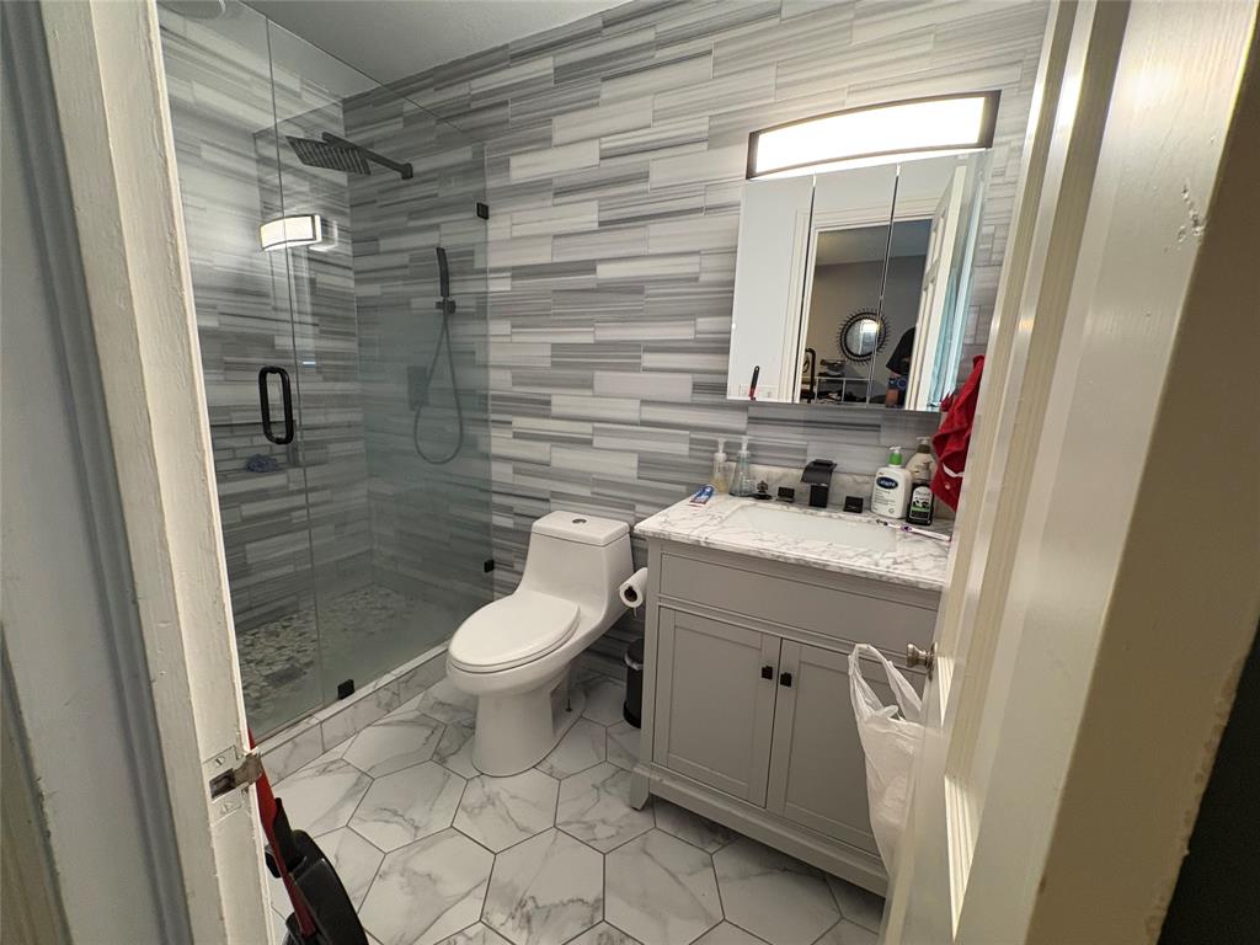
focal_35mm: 14
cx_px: 630
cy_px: 472
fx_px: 510
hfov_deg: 102.1
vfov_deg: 85.7
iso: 320
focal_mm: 2.22
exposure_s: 1/60
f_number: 2.2
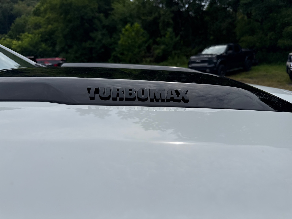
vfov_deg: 56.8
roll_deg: +5.0
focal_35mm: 24
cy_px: 110
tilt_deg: -14.4
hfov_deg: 71.6
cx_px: 146
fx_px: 202
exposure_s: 1/8130
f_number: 1.78
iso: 80
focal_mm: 6.76
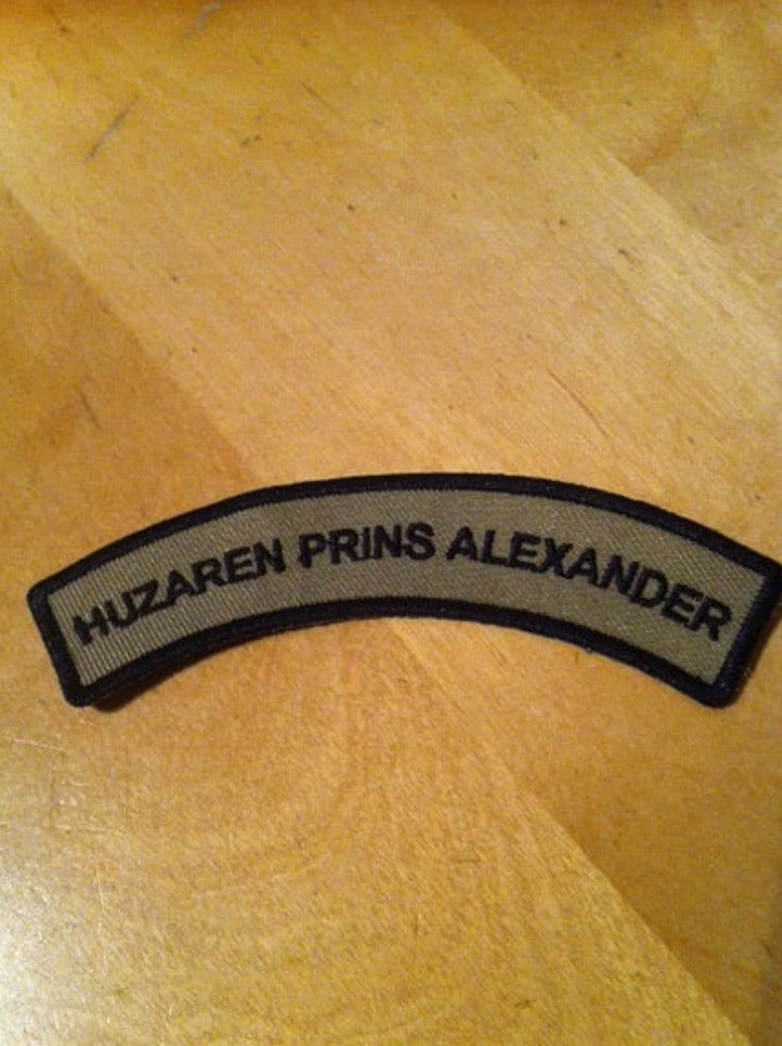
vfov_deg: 47.9
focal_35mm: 39
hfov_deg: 36.7
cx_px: 416
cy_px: 565
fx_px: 1177
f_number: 2.8
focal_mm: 3.85
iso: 320
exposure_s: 1/17
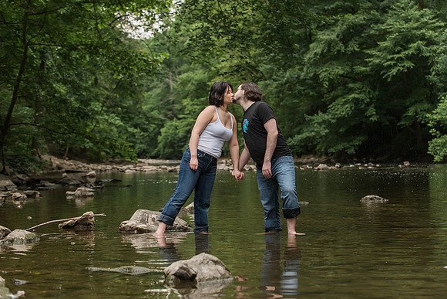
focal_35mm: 72
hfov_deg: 28.0
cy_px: 147
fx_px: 895
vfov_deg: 18.9
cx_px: 224
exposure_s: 1/400
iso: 1600
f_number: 4
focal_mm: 70
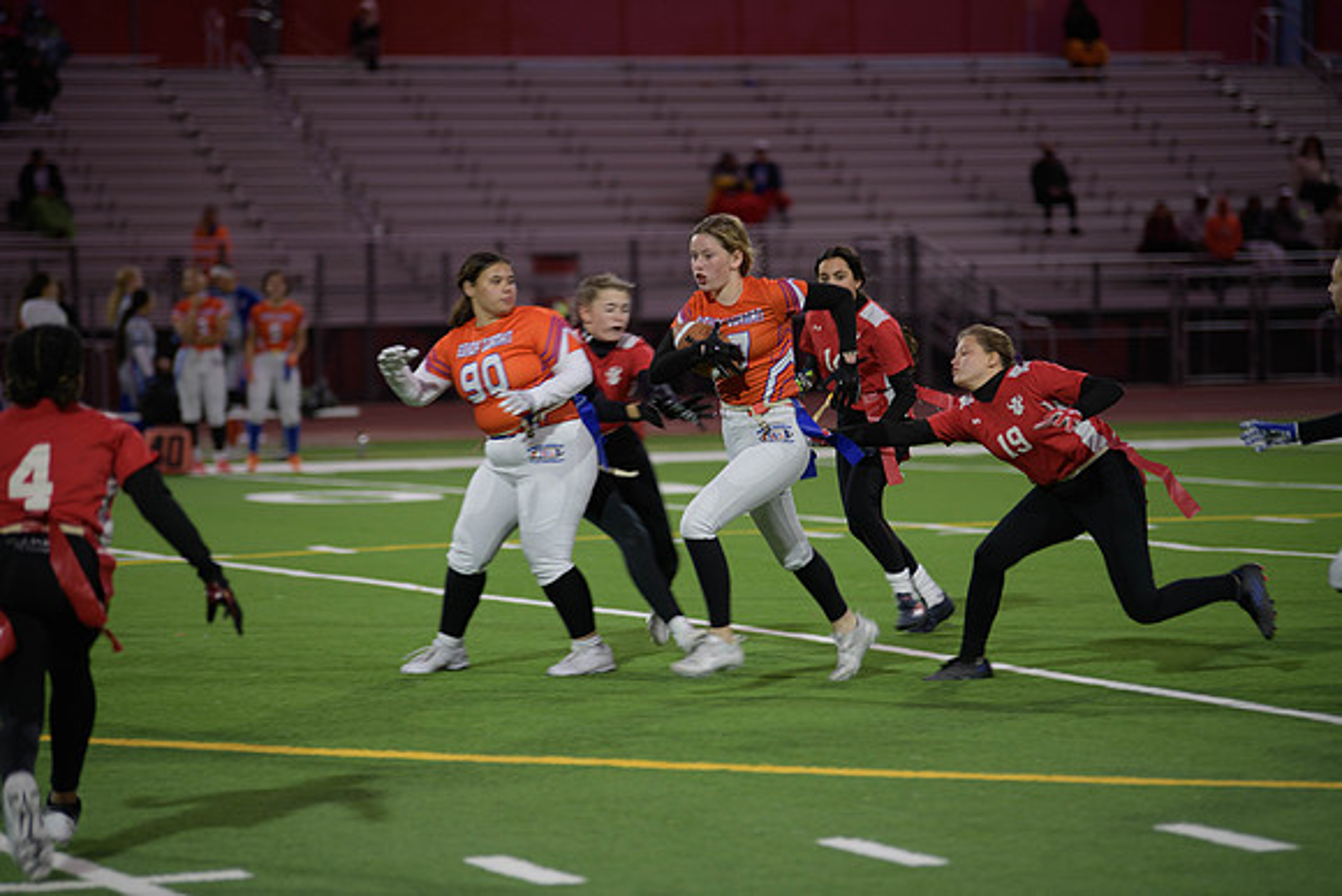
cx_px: 671
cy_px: 448
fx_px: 6152
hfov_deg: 12.4
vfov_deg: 8.3
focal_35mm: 165
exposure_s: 1/200
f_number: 2.8
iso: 500
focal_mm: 165
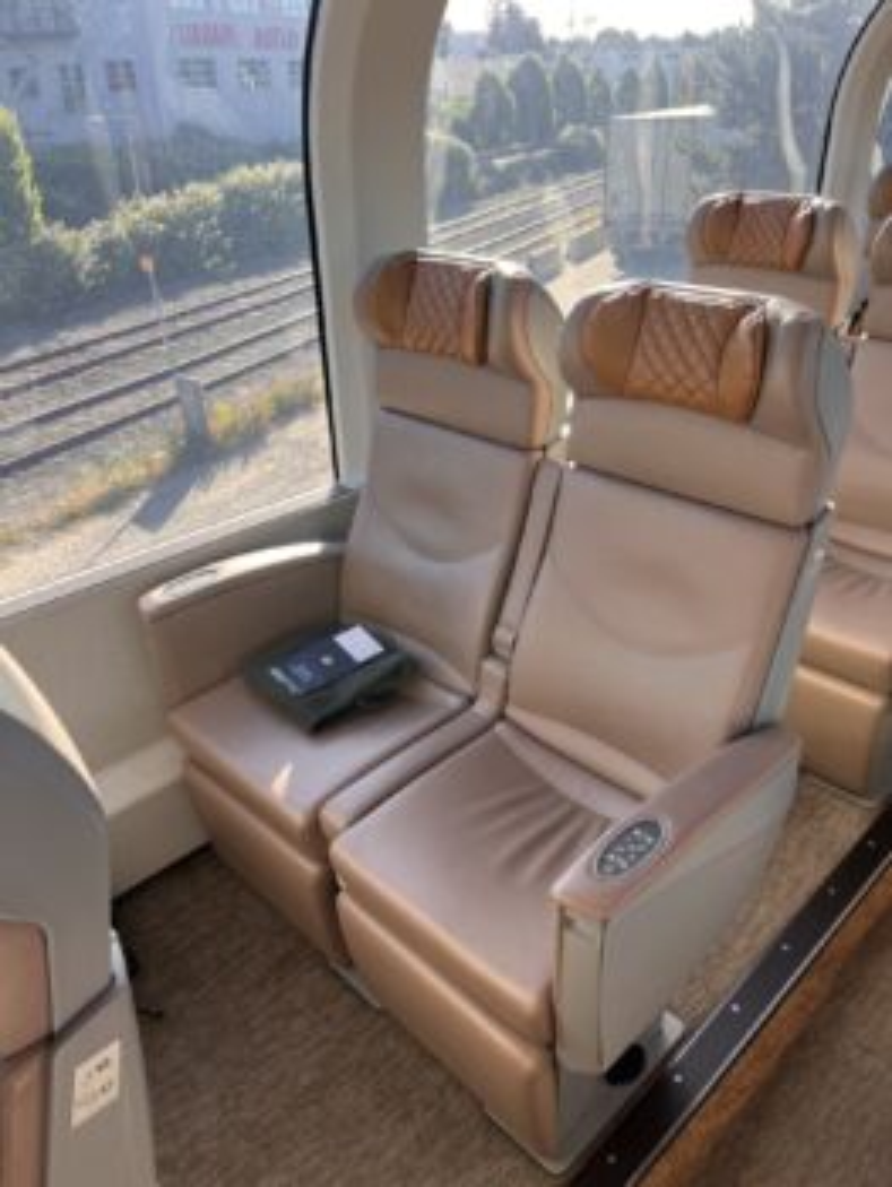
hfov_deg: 53.1
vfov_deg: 67.3
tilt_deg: -28.9
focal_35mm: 26
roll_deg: +1.9
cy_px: 594
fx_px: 892
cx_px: 446
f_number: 1.6
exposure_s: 1/404
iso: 50
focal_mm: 5.1
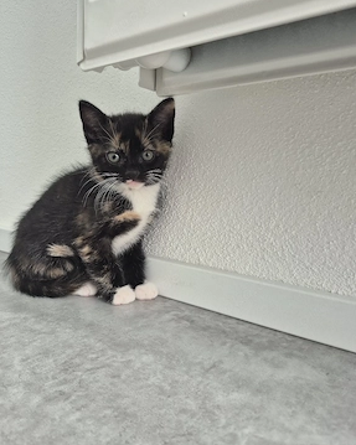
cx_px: 171
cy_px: 216
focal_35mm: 25
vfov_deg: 68.1
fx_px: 329
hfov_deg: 56.8
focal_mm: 5.4
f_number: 1.8
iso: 25
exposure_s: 1/192
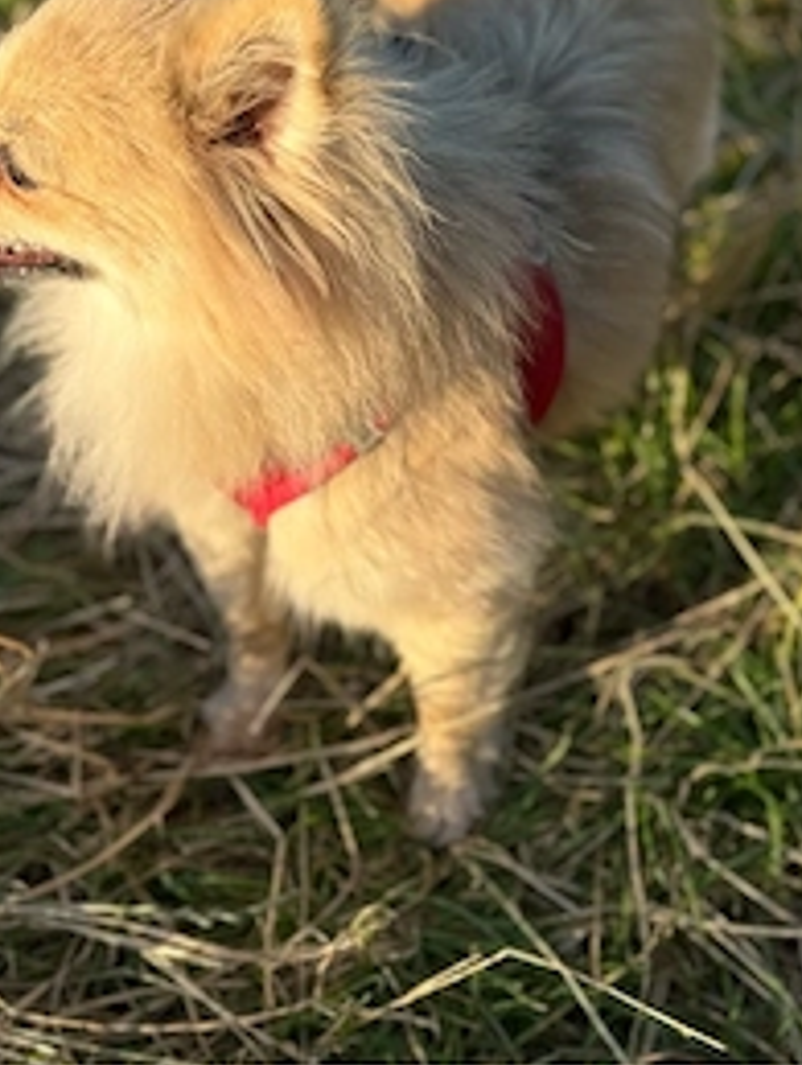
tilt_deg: -39.1
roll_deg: -1.6
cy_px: 247
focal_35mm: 74
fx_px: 2280
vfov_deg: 25.9
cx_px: 341
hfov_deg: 19.9
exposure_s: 1/1263
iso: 64
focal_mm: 6.76
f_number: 1.78
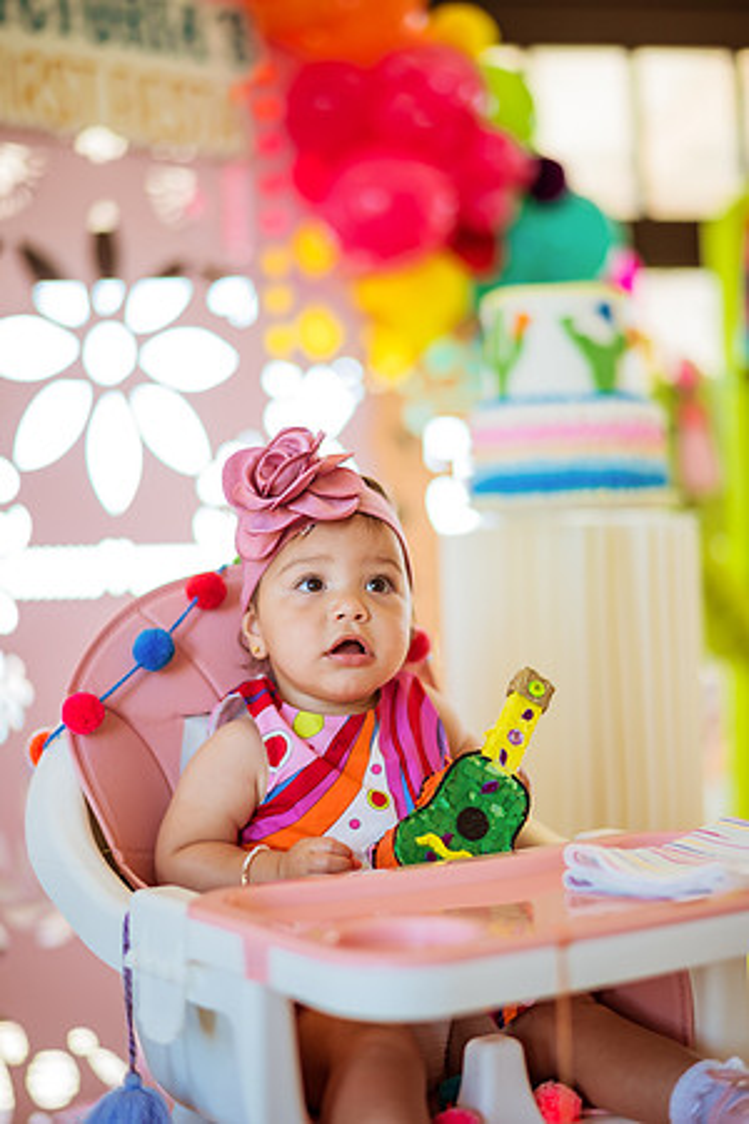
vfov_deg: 34.5
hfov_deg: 23.4
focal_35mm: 58
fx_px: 1810
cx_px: 374
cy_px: 562
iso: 250
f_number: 1.6
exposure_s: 1/400
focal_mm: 58
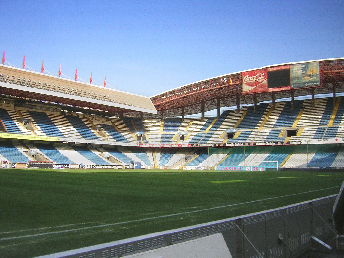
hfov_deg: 51.4
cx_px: 172
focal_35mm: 36
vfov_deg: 39.7
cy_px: 129
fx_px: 358
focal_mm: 4.7
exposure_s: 1/256
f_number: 5.2
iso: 50
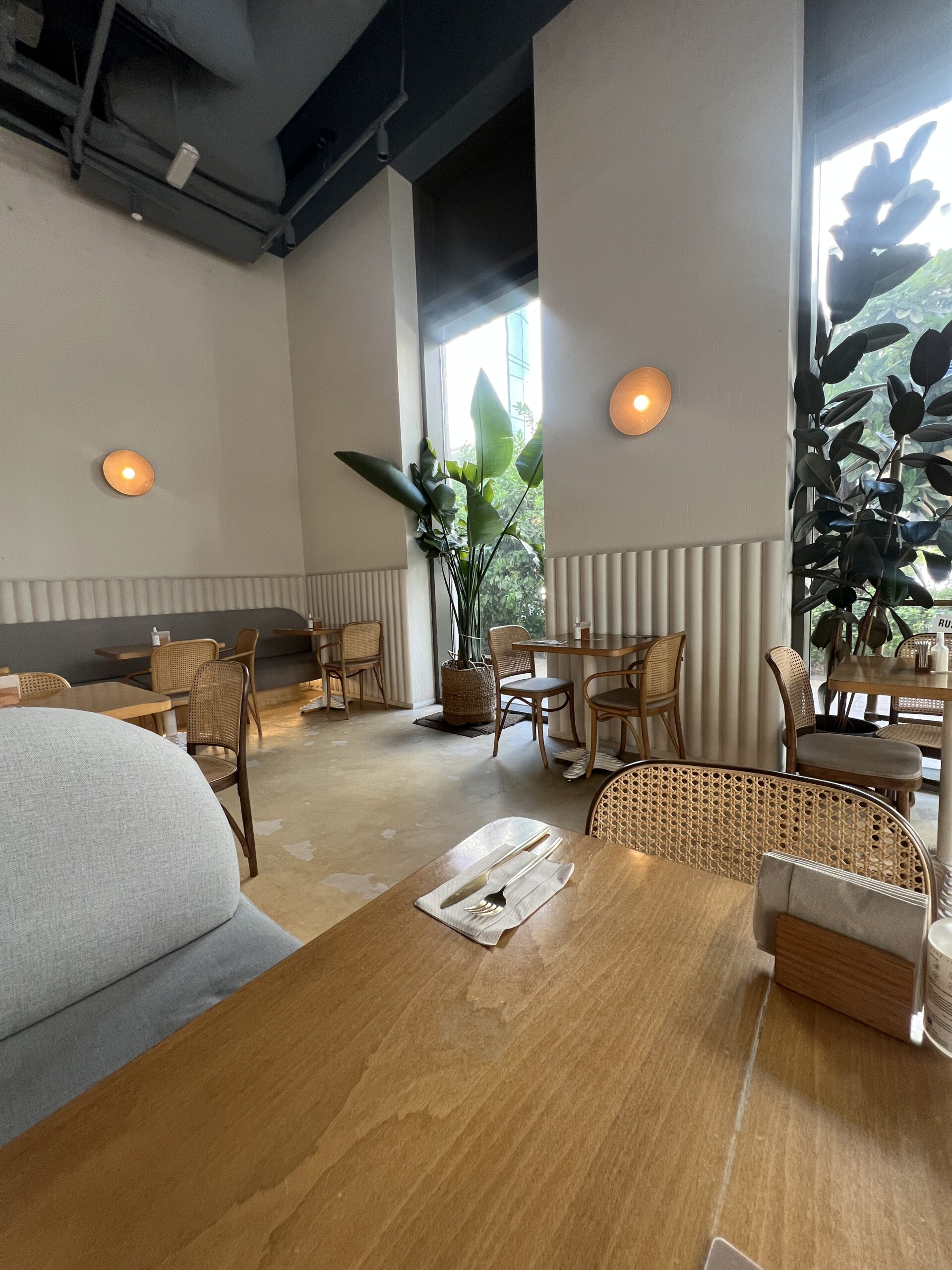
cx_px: 476
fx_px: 477
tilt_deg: -5.0
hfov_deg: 89.9
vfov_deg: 106.2
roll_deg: +3.3
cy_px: 635
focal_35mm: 13
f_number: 1.8
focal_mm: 1.57
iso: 125
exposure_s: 1/100
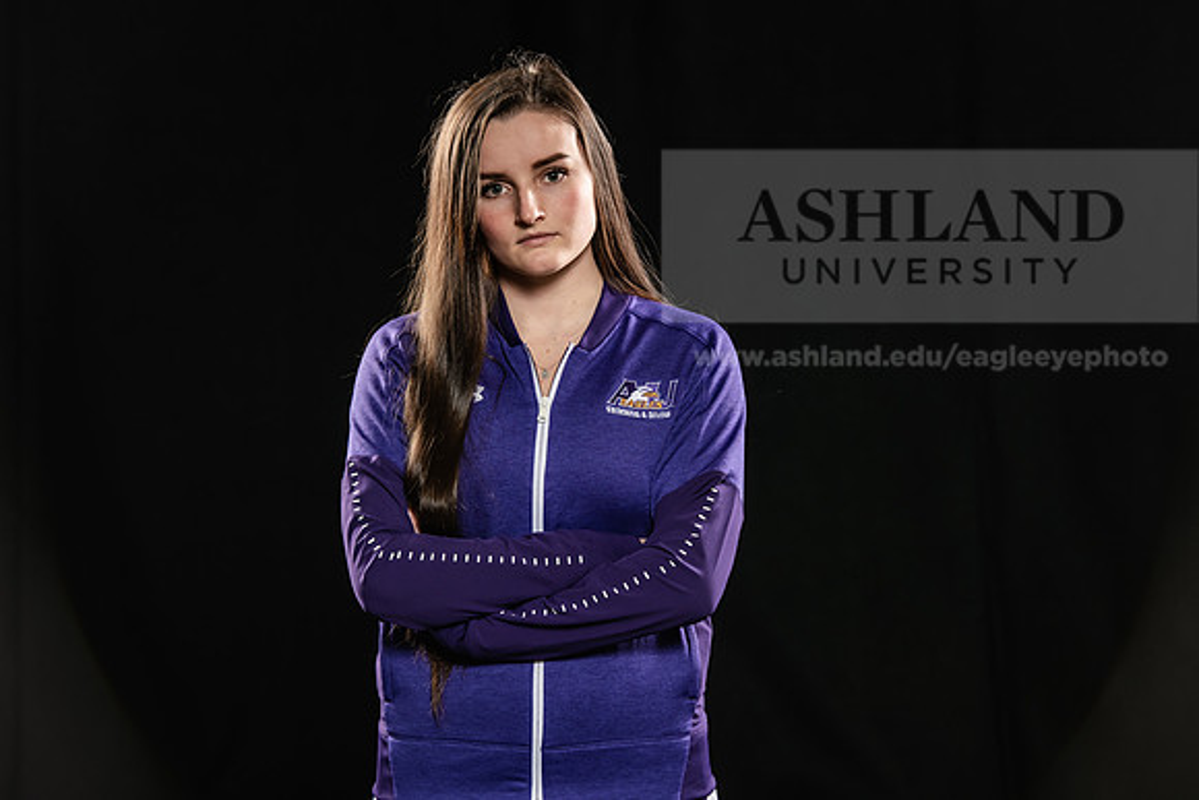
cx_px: 600
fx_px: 4064
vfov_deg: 11.2
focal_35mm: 122
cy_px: 400
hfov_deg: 16.8
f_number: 5.6
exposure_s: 1/200
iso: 400
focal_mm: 122
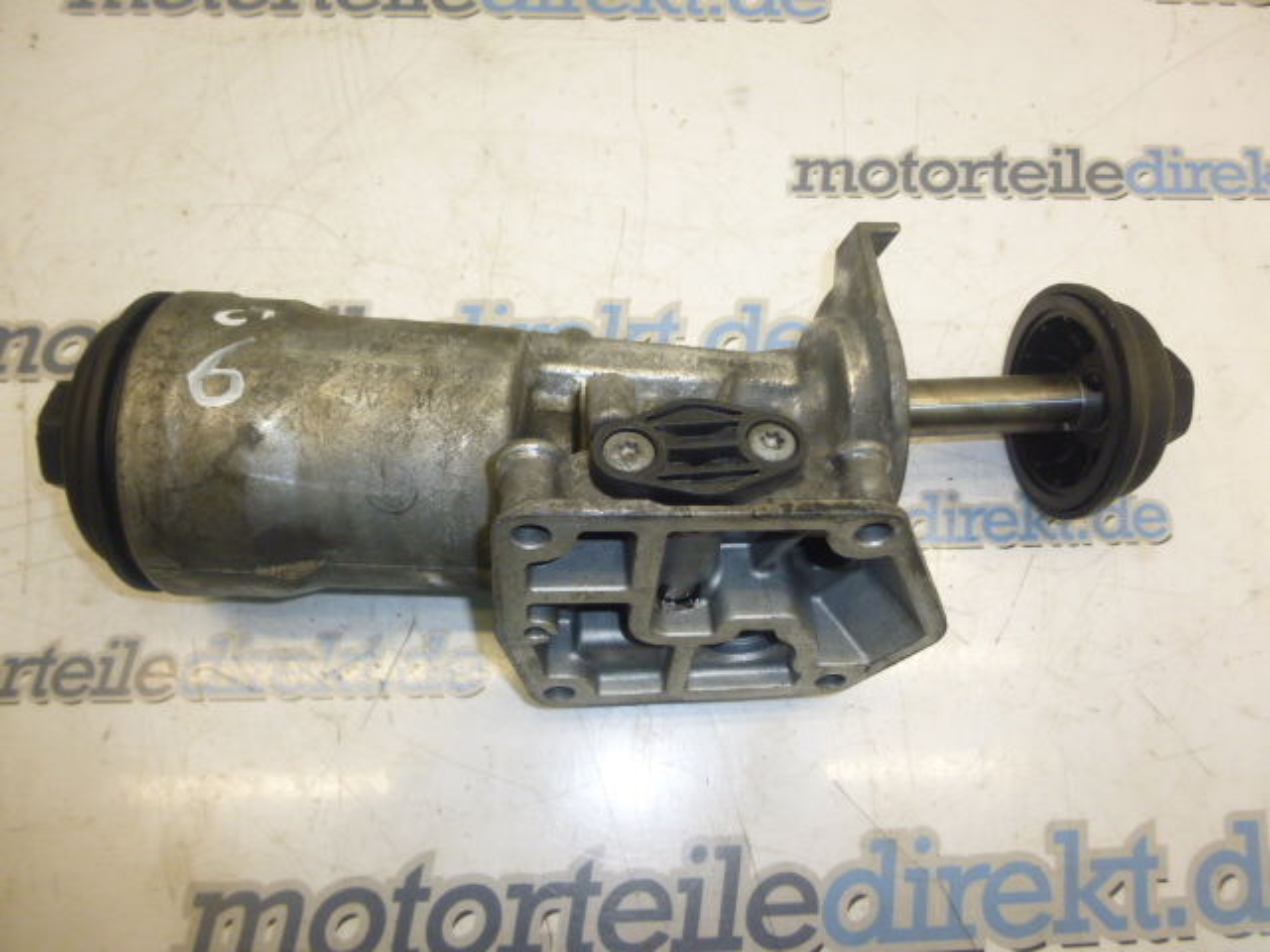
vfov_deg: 54.9
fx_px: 917
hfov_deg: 69.4
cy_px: 476
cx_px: 635
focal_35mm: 25
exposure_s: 1/60
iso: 160
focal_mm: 4.5
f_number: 3.1
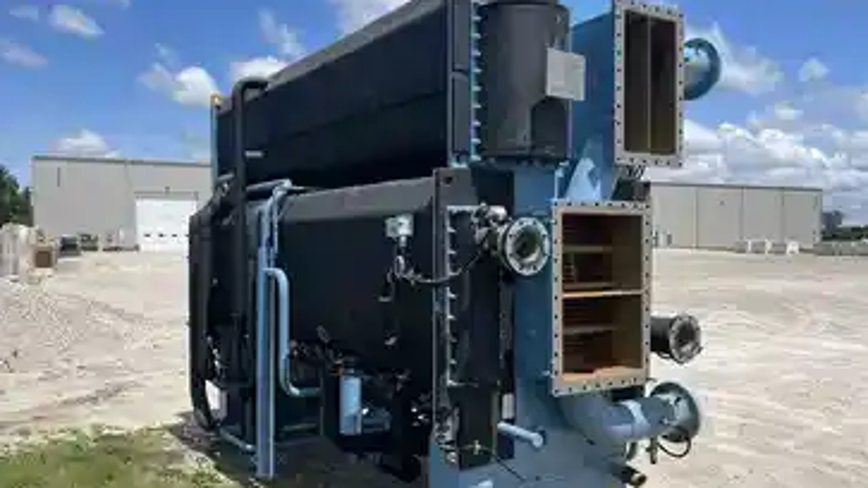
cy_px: 268
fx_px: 690
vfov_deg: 38.9
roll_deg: -0.3
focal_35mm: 30
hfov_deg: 64.3
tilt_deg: -2.7
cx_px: 411
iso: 32
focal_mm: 5.1
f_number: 1.6
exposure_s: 1/4348
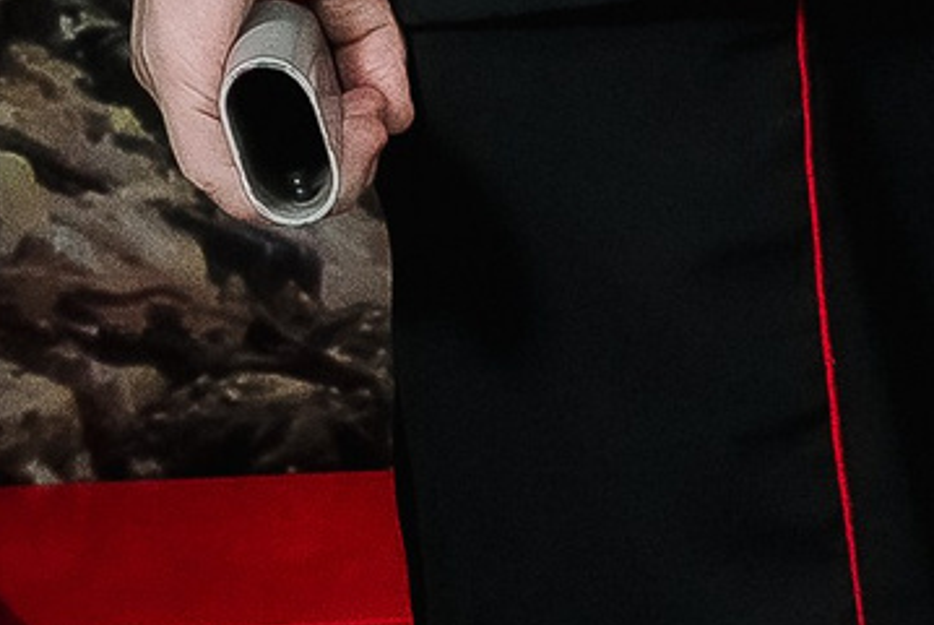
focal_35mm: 171
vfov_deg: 6.9
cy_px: -1533
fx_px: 4440
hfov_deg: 10.6
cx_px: -1147
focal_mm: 24
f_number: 6.3
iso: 1000
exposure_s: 1/160
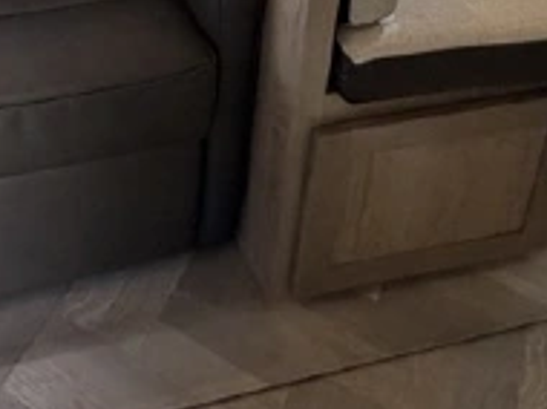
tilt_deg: -25.6
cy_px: -207
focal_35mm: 59
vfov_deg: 20.9
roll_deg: -0.2
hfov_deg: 31.4
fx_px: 931
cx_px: 69
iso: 125
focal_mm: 2.22
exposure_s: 1/121
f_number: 2.2
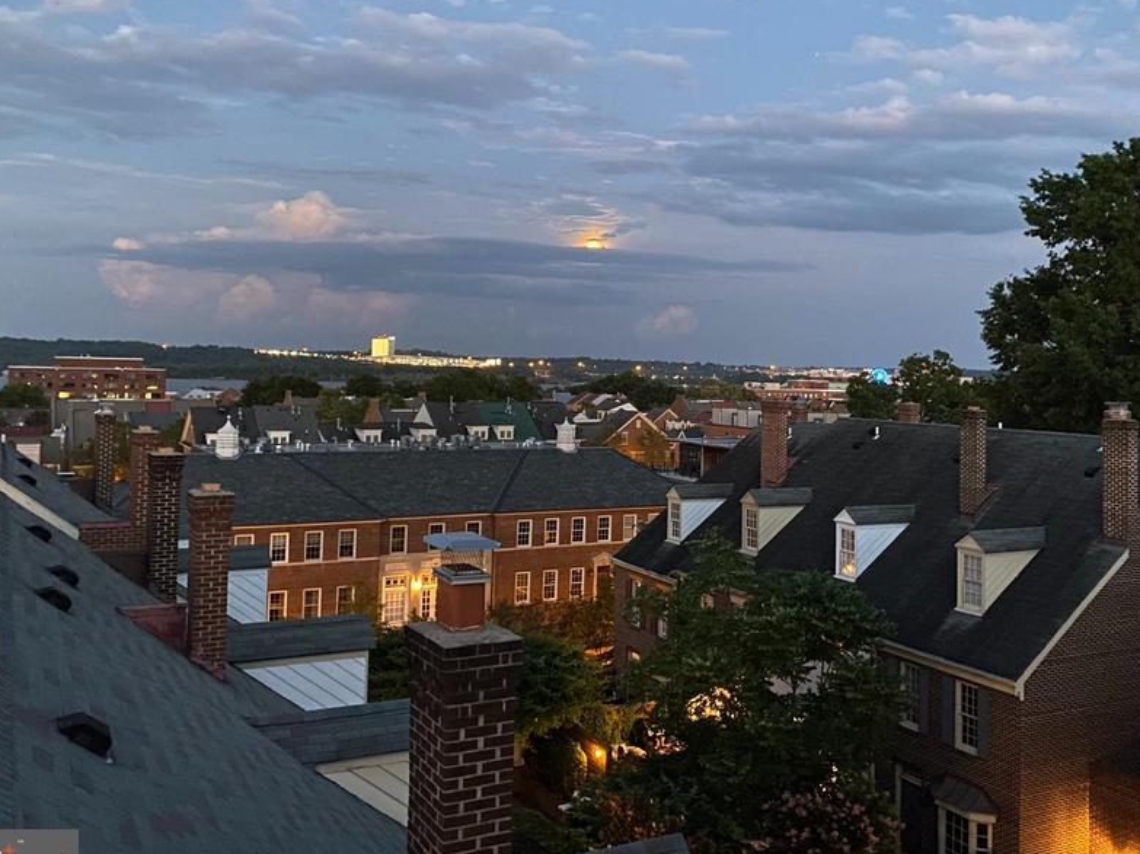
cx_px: 642
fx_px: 1120
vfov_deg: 41.5
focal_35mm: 34
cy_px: 330
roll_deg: -2.1
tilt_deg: +1.1
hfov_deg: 53.8
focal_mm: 4.25
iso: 500
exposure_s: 1/9
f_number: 1.8
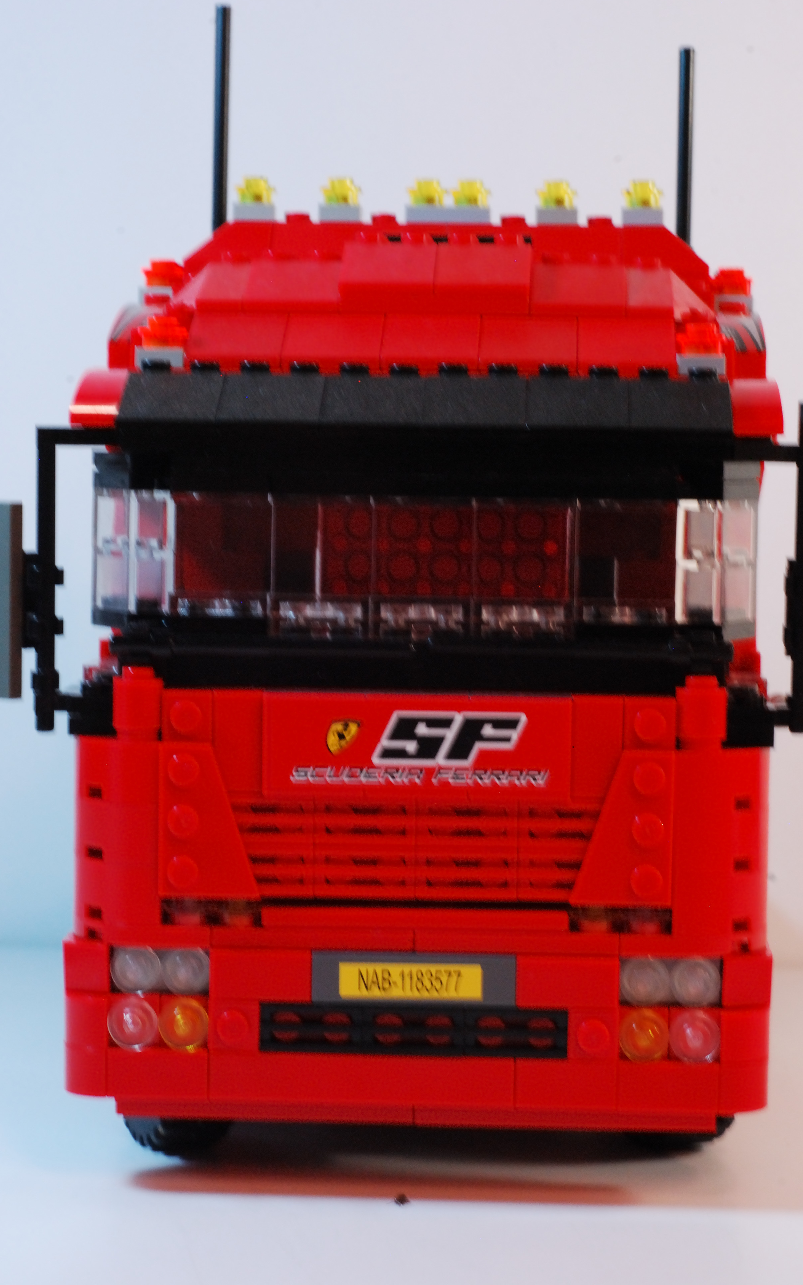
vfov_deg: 26.8
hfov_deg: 16.9
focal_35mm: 77
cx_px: 416
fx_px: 2697
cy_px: 642
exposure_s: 1/15
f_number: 14
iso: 800
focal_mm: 50
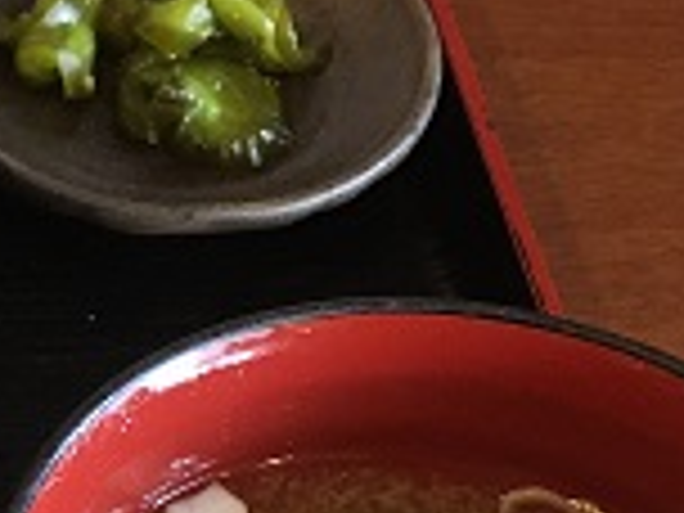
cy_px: 524
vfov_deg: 14.1
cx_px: -297
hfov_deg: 17.4
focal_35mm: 103
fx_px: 2035
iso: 200
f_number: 2.2
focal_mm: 4.15
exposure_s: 1/20
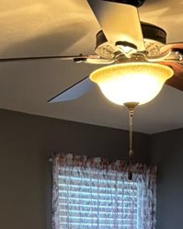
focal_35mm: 98
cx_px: 74
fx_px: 664
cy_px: 362
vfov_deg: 17.3
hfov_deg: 15.7
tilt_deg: -7.3
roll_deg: -1.4
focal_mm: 5.96
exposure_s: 1/60
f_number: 1.6
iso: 500
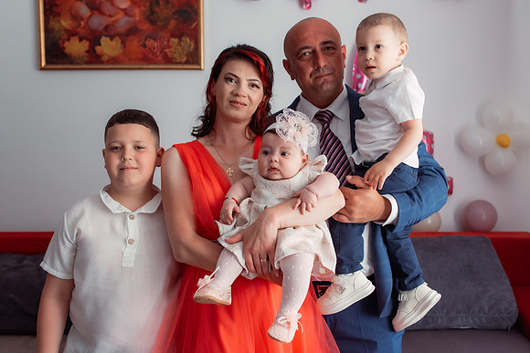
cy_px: 171
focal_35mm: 36
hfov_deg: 52.5
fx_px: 537
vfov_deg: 36.4
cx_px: 275
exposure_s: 1/250
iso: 800
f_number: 4
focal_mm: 35
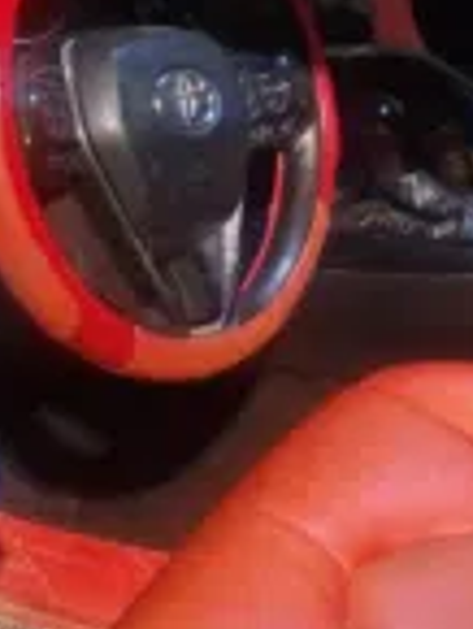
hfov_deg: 15.7
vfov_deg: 19.0
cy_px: -230
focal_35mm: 94
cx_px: 317
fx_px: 1710
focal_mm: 4.75
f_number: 1.8
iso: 829
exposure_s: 1/17.1
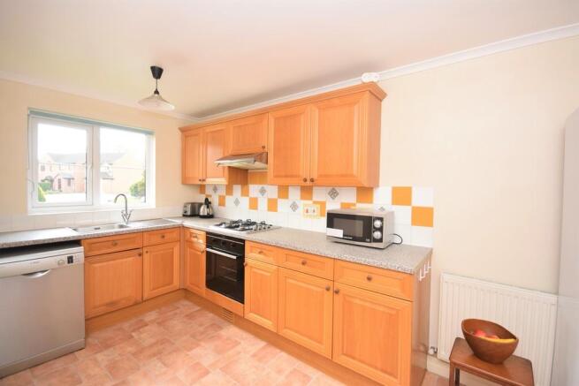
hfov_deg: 100.4
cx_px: 290
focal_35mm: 15
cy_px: 193
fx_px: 241
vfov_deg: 77.4
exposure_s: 1/125
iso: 800
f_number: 5.6
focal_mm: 10
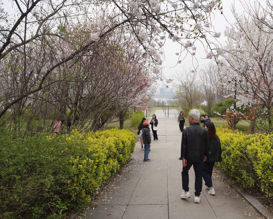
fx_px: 226
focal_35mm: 28
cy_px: 107
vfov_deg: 51.5
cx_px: 163
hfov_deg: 61.7
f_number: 10
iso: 100
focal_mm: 24
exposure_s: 1/100
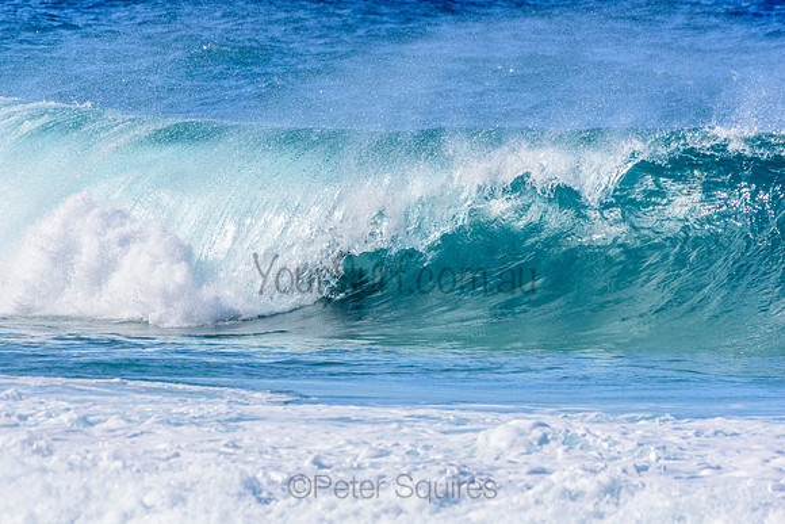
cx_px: 392
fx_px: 16357
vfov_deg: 1.8
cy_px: 262
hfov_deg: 2.7
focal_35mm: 750
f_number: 5.6
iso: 250
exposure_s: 1/2000
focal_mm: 500
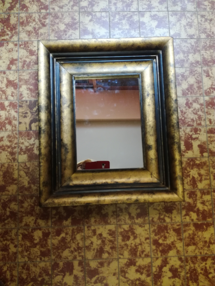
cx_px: 108
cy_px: 143
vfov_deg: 65.3
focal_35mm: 27
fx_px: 224
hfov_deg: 51.4
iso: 160
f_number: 2
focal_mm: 3.79
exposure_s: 1/33.3
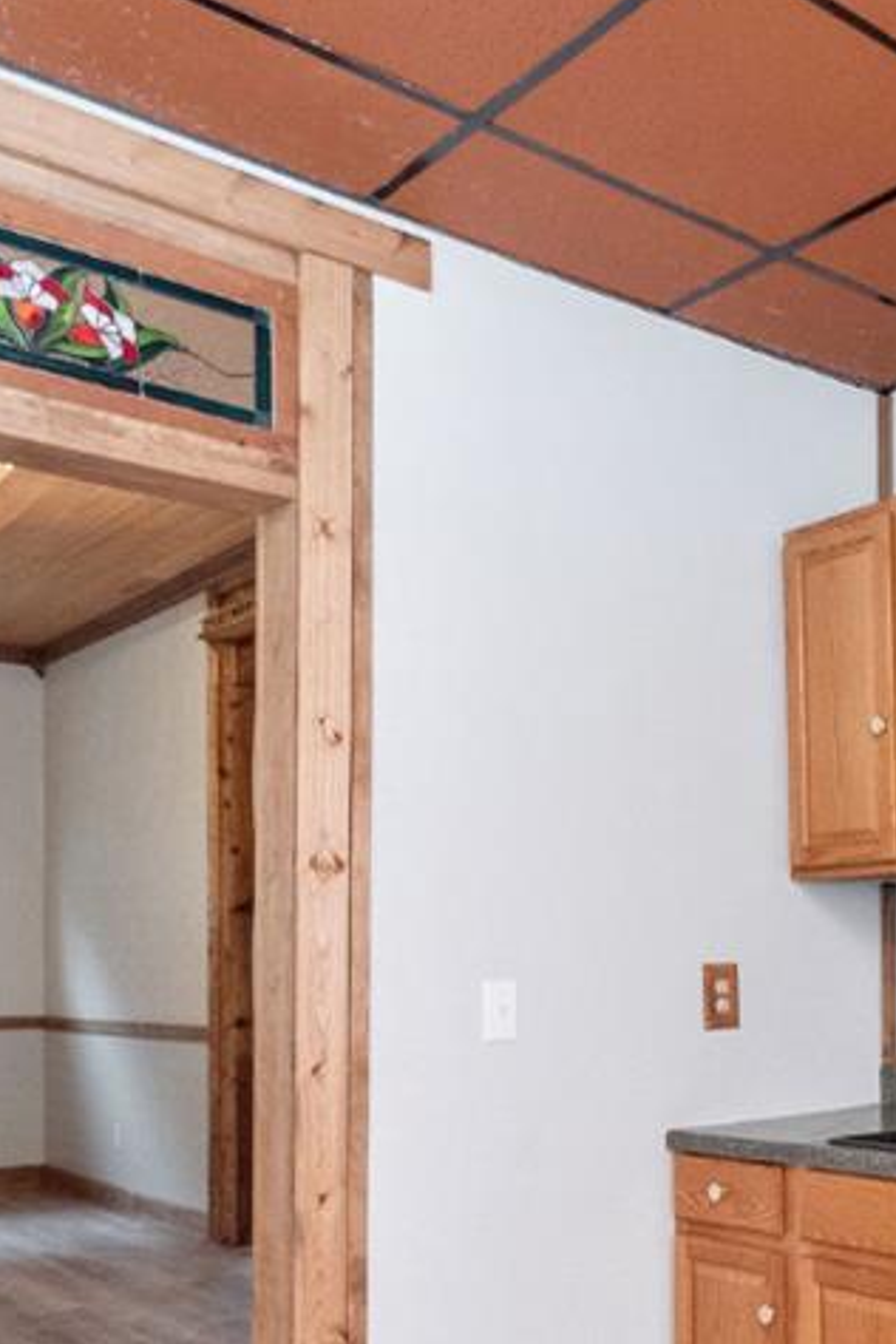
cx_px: 964
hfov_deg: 31.5
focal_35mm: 38
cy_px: 953
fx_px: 1419
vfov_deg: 49.3
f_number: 5.6
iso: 1600
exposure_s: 1/200
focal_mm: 12
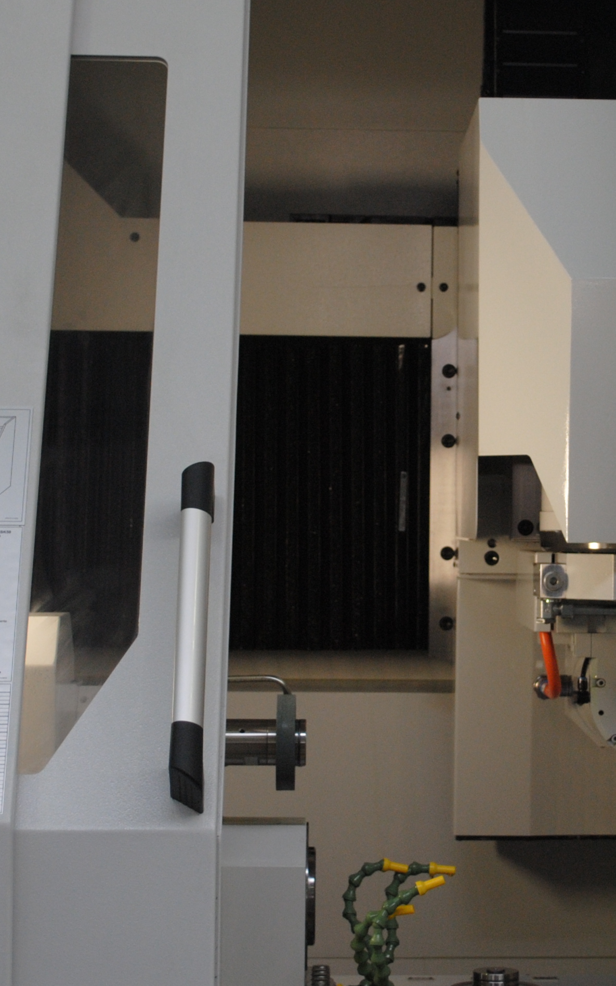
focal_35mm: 100
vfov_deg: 20.8
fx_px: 2687
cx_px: 495
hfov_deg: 13.0
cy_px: 460
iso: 400
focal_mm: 32
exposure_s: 1/80
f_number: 4.8
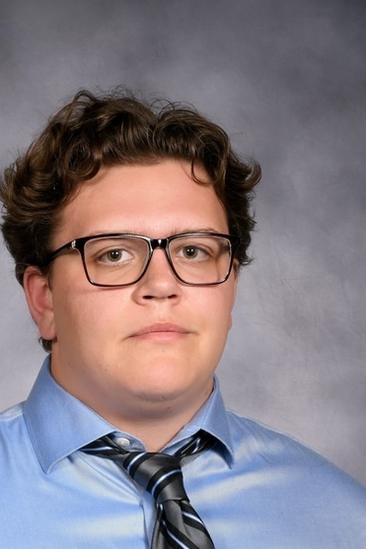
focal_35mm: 112
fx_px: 1709
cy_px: 367
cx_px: 130
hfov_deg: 12.2
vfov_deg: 18.2
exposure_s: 1/200
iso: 200
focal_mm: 52
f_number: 13
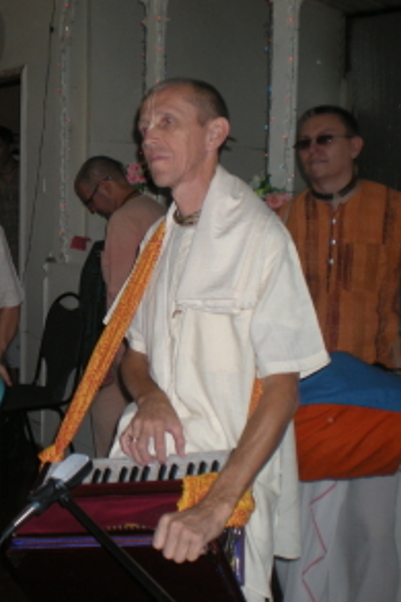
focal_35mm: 54
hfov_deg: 24.5
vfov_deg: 36.9
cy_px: 302
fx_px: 903
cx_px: 58
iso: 88
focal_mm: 6.3
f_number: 3.1
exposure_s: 1/60
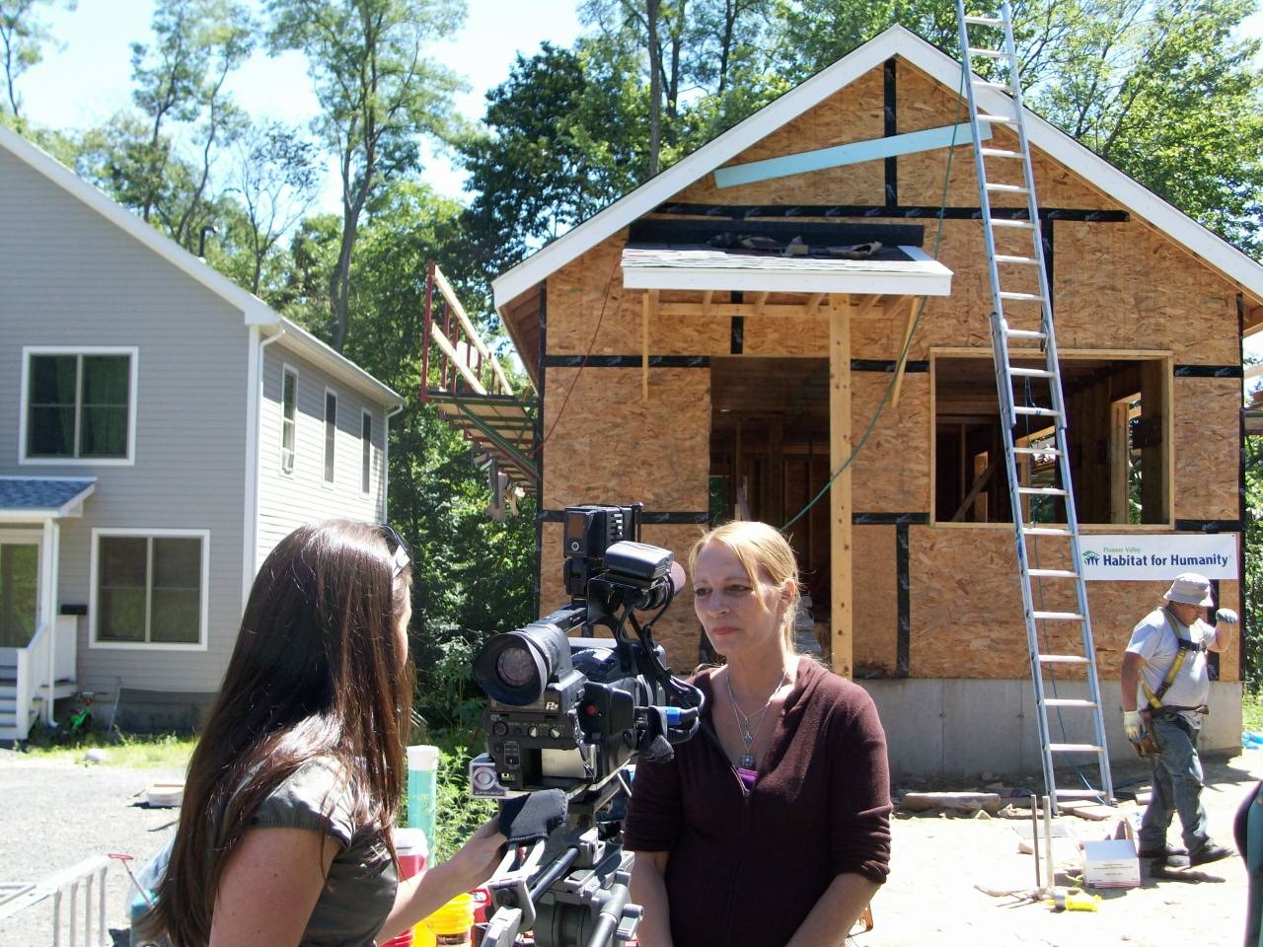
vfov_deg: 34.3
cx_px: 632
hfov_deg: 44.8
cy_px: 474
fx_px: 1532
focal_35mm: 42
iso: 64
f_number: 3.2
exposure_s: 1/219
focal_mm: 7.1
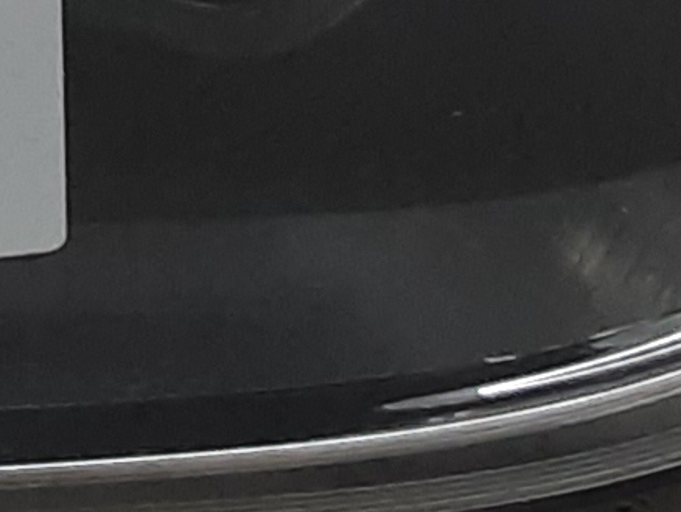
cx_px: -583
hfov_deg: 9.3
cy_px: -559
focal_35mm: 201
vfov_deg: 7.1
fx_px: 3956
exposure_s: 1/50
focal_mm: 2.91
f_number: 1.9
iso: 80
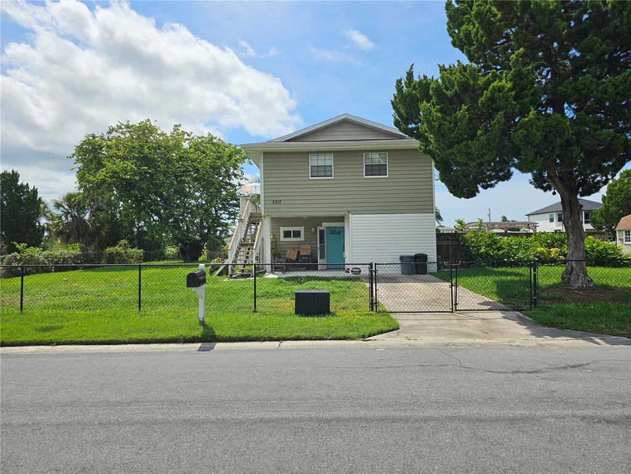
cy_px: 237
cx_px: 316
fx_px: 419
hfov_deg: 73.9
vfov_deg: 58.9
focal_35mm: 23
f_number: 1.7
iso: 10
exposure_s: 1/1300
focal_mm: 6.3
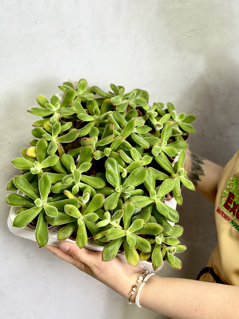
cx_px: 120
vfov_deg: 39.7
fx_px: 442
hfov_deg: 30.3
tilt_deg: -12.2
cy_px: 160
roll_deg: -1.0
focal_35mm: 48
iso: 64
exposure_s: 1/121
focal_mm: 6.76
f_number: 1.78
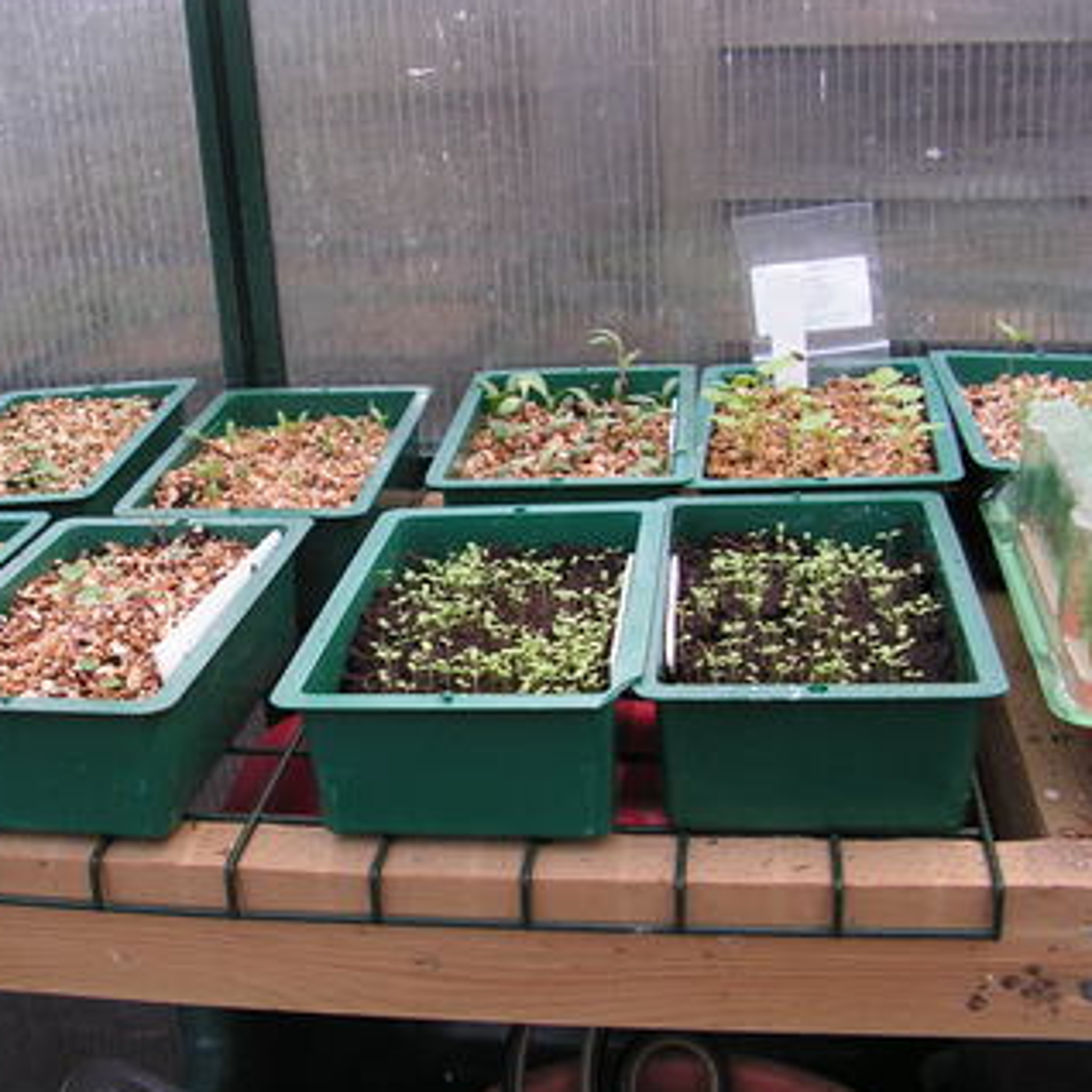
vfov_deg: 38.3
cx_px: 374
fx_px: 1570
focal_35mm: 44
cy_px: 549
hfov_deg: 38.0
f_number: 3.2
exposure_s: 1/100
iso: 64
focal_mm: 6
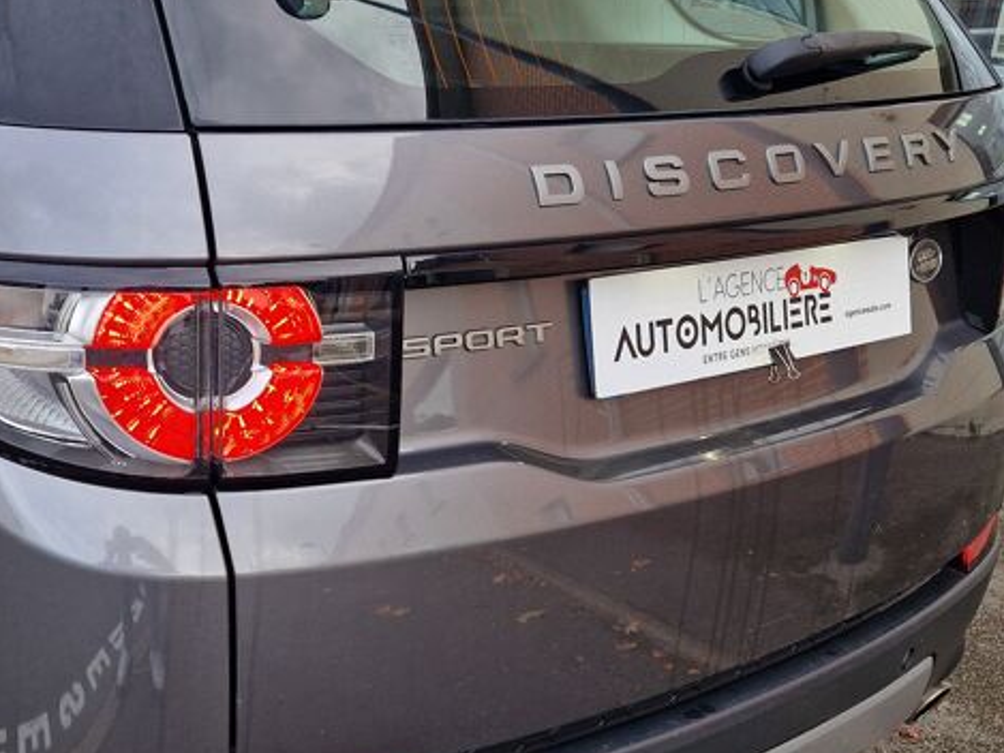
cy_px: 347
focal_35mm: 49
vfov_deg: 29.7
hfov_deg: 38.0
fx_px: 1422
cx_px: 261
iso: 50
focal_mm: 5.4
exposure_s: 1/61
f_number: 1.8
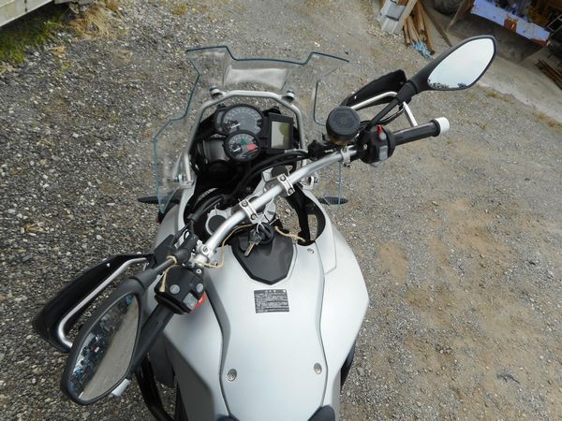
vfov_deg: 54.9
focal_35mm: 25
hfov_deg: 69.4
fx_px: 406
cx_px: 281
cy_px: 210
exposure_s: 1/320
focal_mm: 4.5
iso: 80
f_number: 3.7
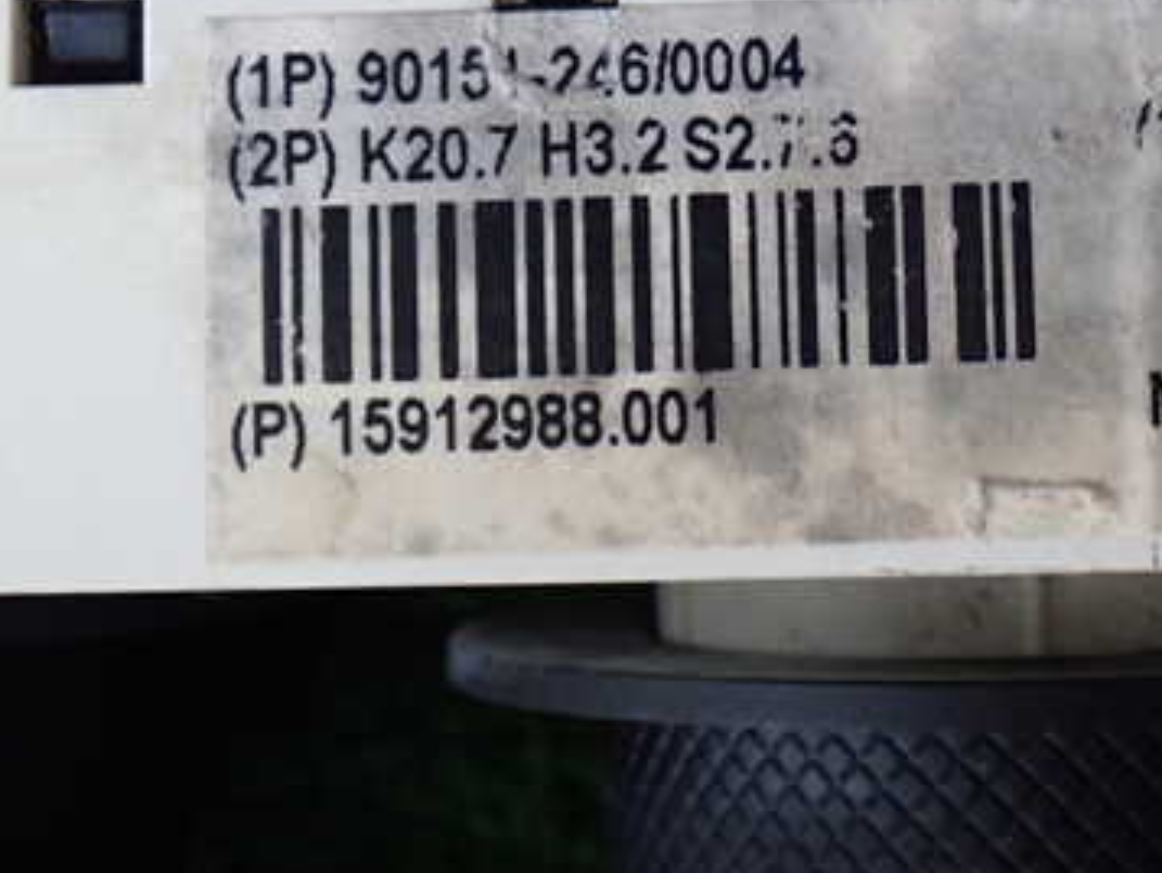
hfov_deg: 22.9
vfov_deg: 17.5
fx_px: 2821
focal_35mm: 84
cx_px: 947
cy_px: 215
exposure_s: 1/50
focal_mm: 9.01
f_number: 3.2
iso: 640
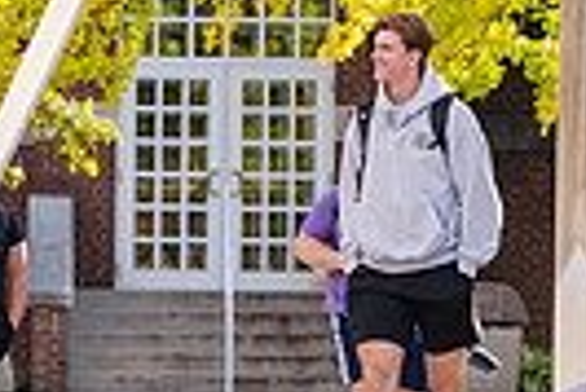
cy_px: -15
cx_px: 286
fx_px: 6763
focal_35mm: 415
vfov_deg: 3.3
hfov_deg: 5.0
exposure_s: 1/250
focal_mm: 95
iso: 400
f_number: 8
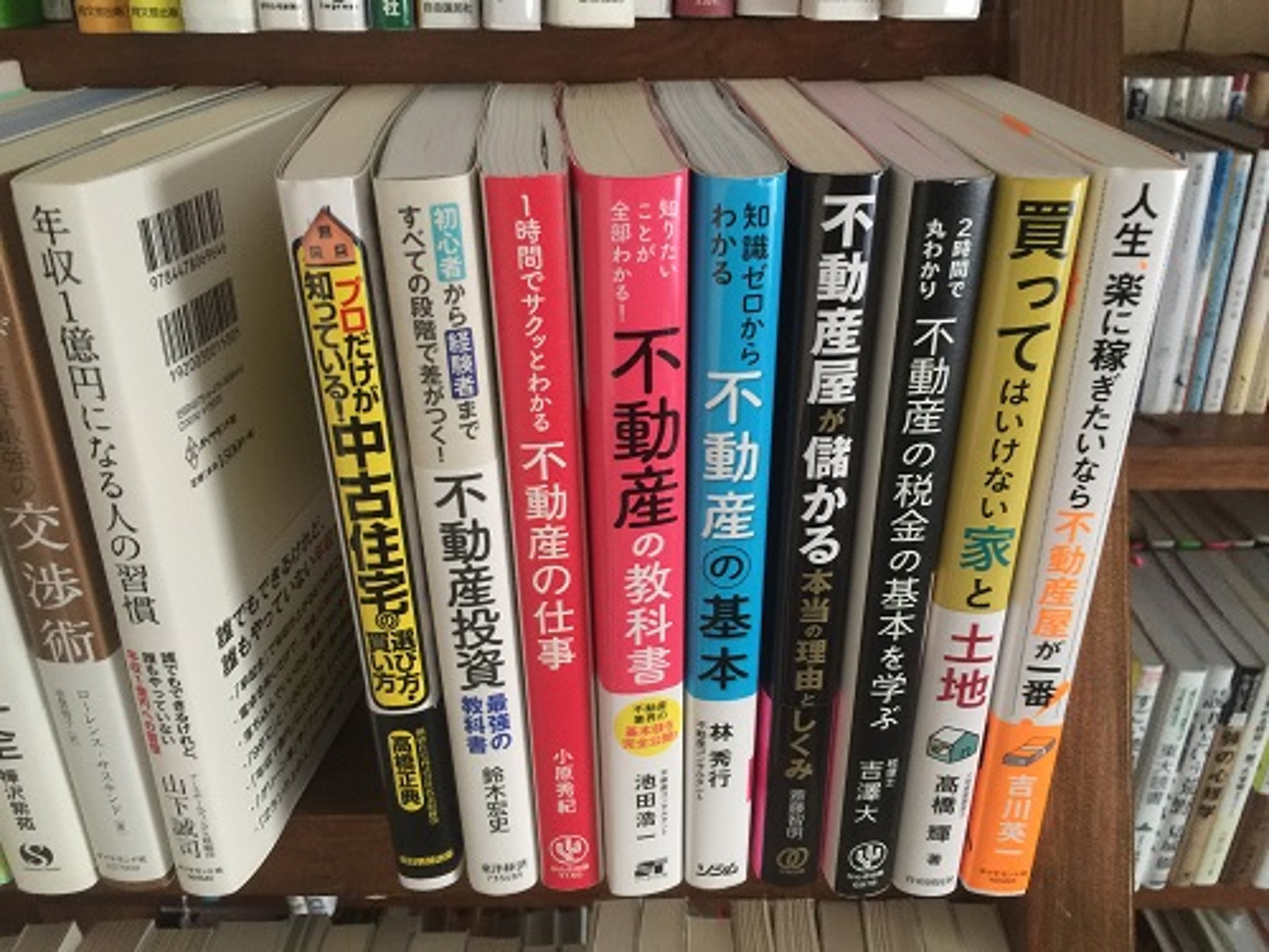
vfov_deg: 48.2
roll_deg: +1.7
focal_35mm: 29
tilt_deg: -26.5
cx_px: 634
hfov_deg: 61.7
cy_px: 476
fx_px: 1063
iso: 80
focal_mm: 4.15
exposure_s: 1/4
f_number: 2.2
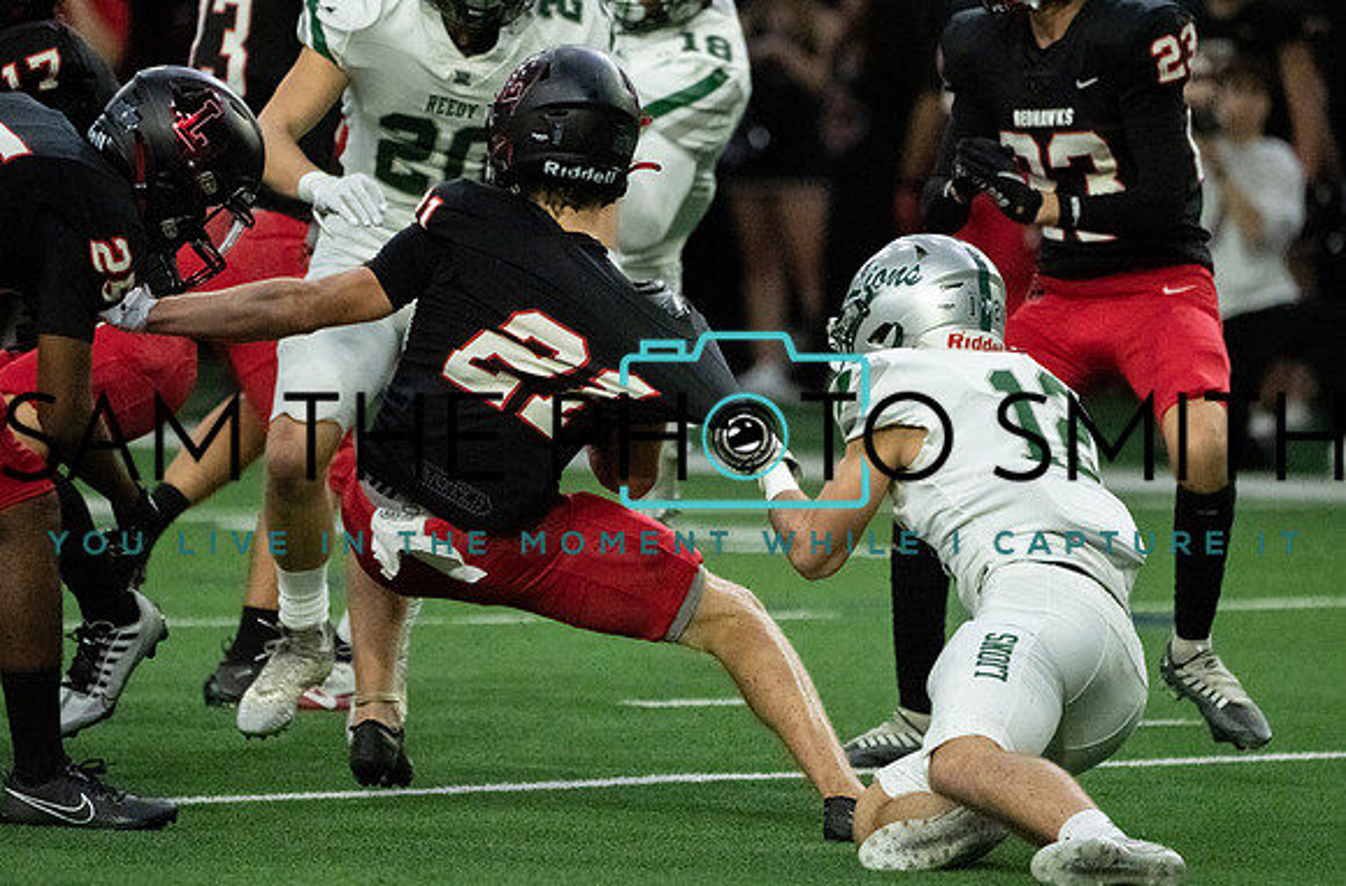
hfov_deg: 3.9
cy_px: 383
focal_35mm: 527
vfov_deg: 2.6
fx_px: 19640
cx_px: 706
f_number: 5.6
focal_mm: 400
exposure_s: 1/1250
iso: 12800
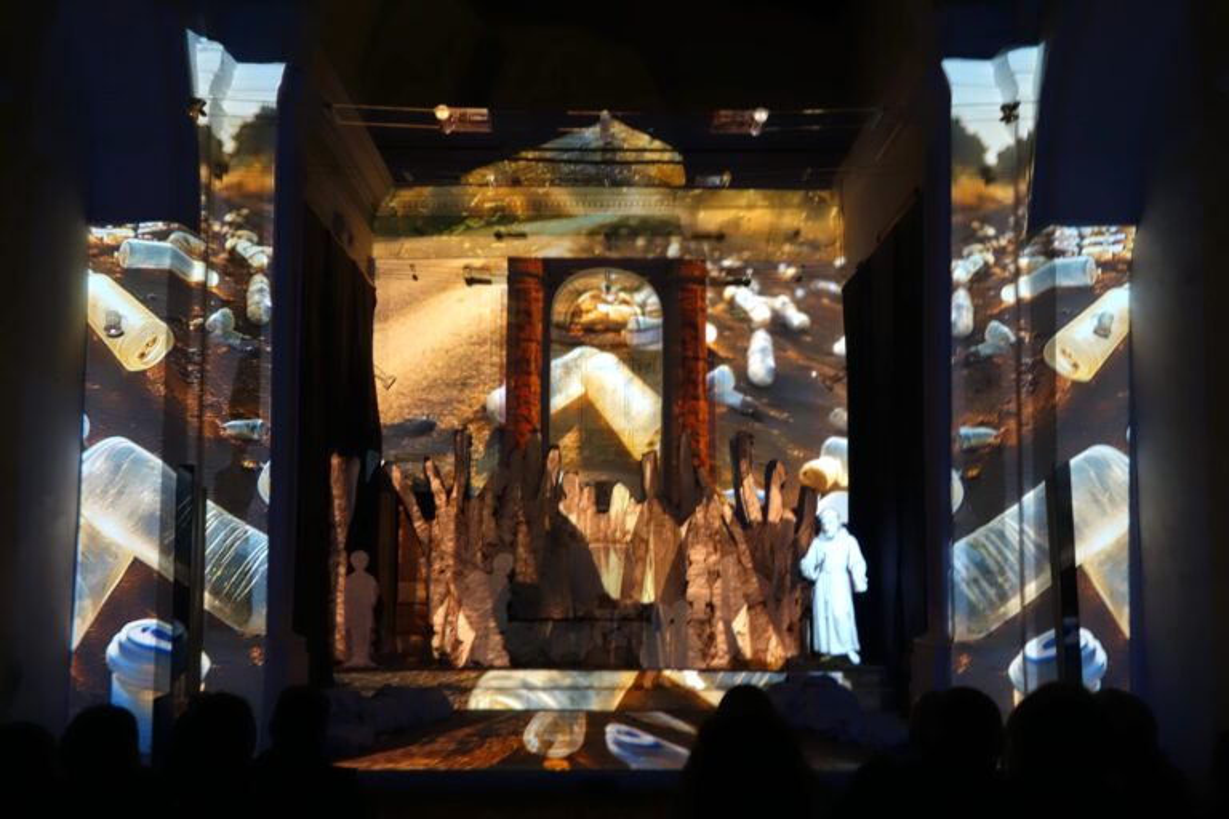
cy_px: 410
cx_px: 614
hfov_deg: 48.5
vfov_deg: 33.4
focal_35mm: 40
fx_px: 1365
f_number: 2.8
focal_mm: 14.93
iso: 800
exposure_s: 1/15
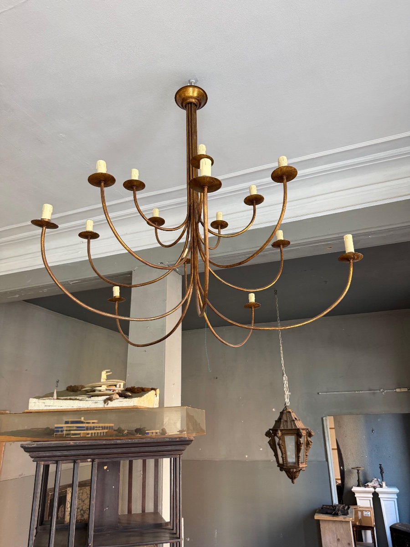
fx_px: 379
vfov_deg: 71.6
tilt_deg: +21.6
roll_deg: +0.9
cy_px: 274
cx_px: 205
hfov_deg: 56.8
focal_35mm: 24
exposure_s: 1/100
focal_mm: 6.76
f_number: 1.78
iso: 160
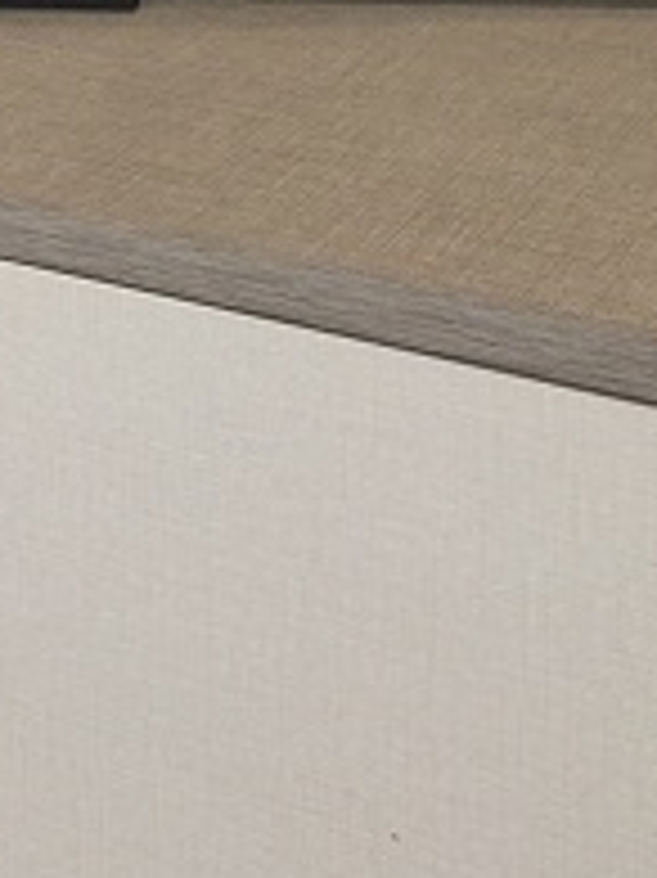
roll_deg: +2.0
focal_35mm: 97
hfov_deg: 14.9
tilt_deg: -5.0
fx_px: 2457
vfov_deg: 17.9
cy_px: -475
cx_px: -45
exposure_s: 1/17
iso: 64
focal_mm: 4.15
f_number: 2.2
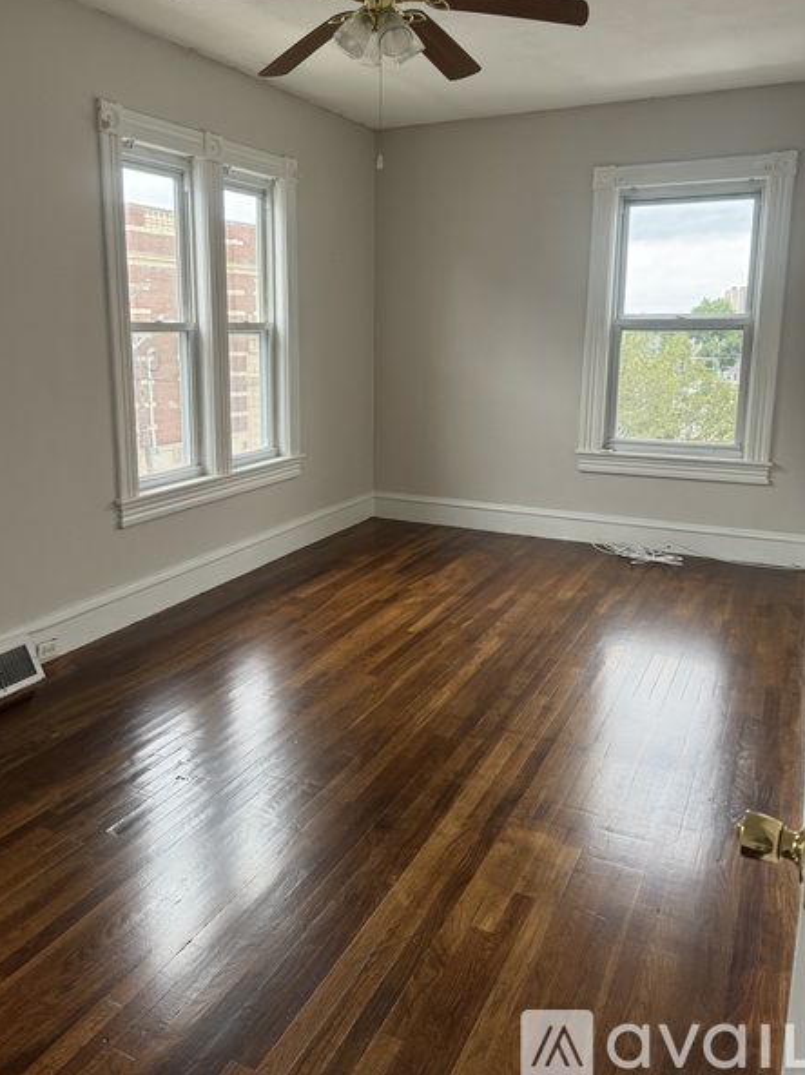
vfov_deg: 65.2
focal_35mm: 27
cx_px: 361
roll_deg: +0.1
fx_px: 838
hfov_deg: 51.2
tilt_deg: -10.0
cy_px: 478
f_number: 1.78
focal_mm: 6.76
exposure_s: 1/120
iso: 200
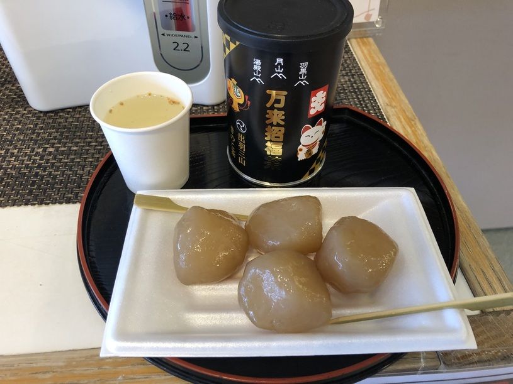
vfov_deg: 49.7
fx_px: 415
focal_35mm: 28
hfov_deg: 63.5
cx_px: 256
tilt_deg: -46.7
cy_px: 192
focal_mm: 3.99
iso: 40
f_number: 1.8
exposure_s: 1/25
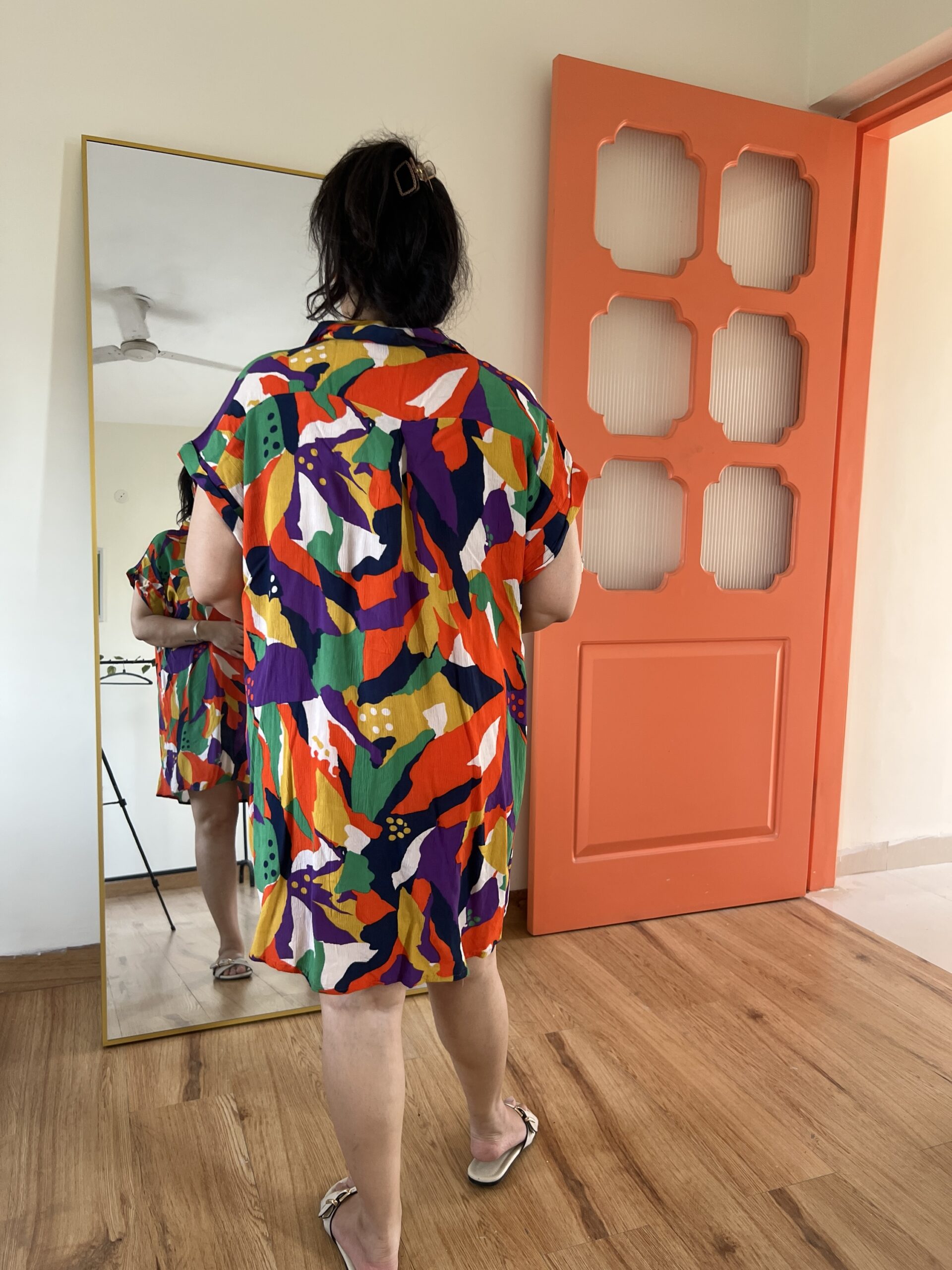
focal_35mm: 26
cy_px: 635
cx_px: 476
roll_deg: -1.3
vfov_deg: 67.3
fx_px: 953
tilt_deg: -6.7
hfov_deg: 53.1
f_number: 1.5
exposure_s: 1/121
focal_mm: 5.7
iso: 125
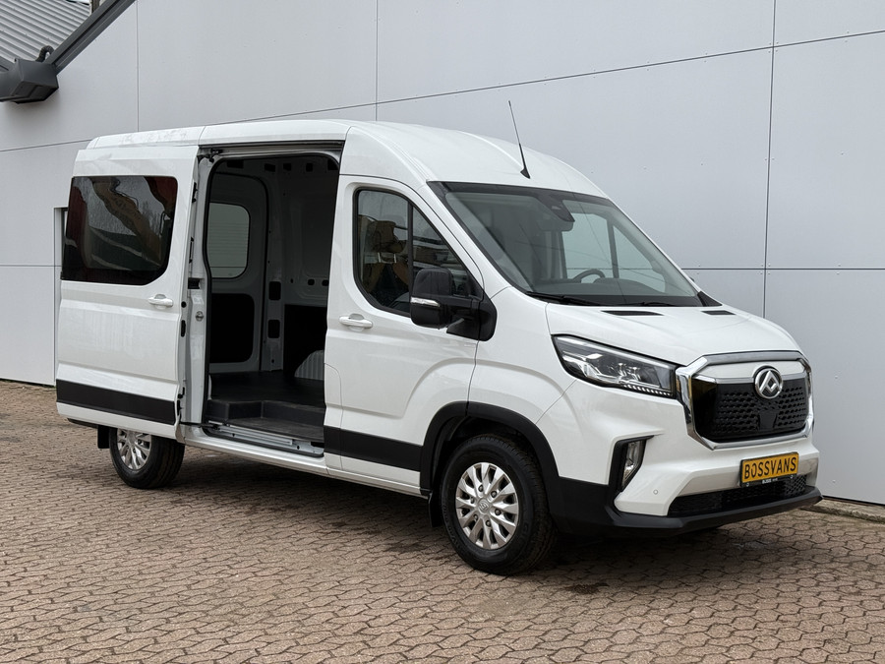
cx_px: 442
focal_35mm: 48
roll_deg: -0.9
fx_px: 1227
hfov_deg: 39.7
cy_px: 332
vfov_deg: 30.3
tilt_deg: -2.9
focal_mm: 6.76
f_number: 1.78
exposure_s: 1/663
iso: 64
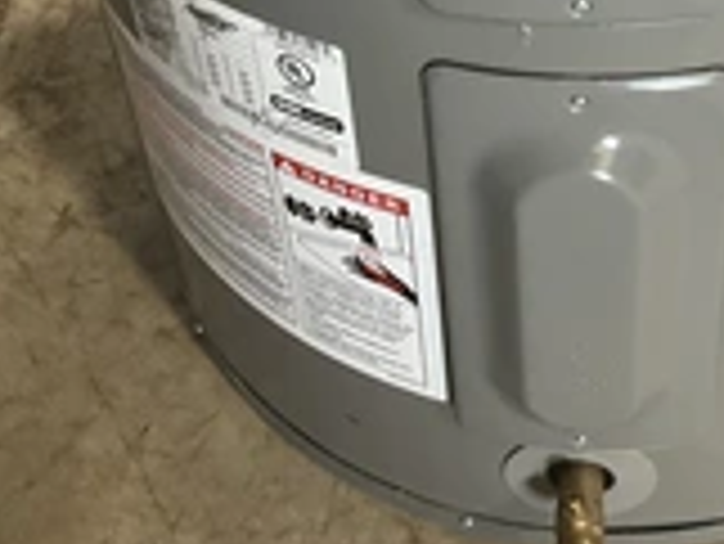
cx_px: 463
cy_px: -85
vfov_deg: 19.4
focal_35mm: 72
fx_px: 1507
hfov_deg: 26.9
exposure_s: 1/60
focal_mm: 3
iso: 125
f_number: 1.8
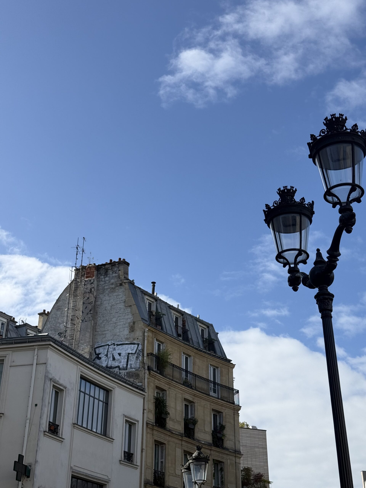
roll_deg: +0.2
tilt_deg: +25.5
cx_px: 183
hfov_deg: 30.3
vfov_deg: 39.7
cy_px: 244
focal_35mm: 48
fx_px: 677
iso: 64
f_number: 1.78
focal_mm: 6.76
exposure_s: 1/4878
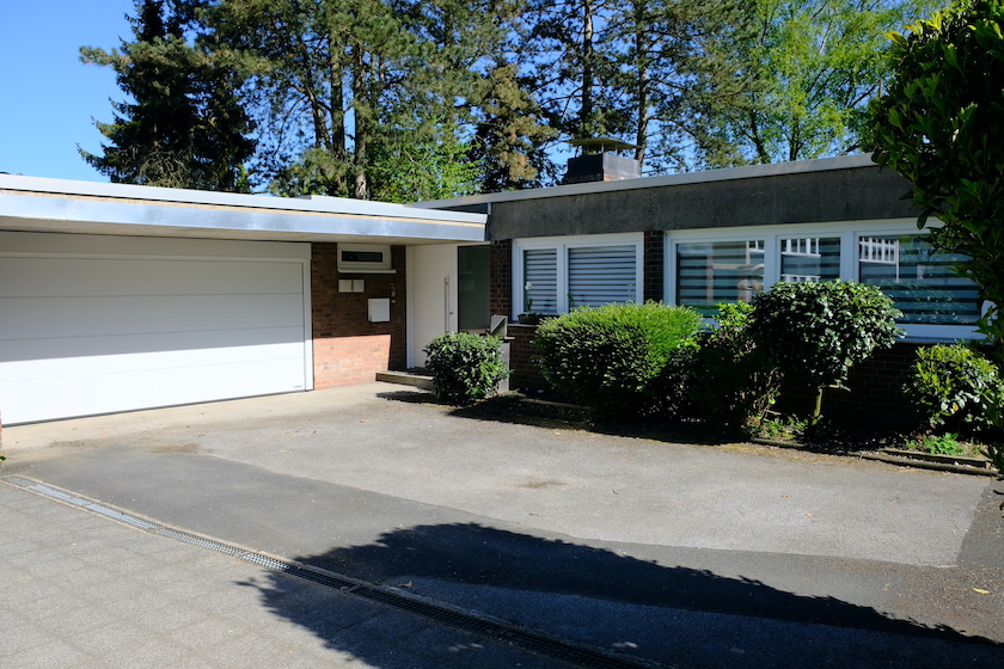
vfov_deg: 47.9
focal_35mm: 27
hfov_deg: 67.4
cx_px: 502
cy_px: 334
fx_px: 753
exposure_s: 1/1300
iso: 800
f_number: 5.6
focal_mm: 18
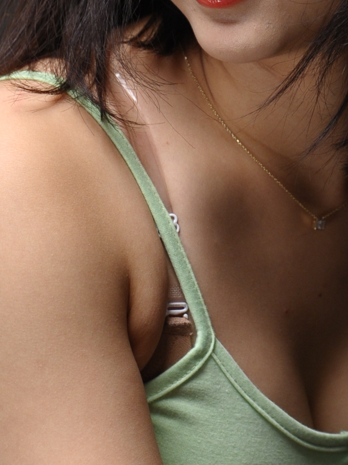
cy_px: 95
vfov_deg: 4.7
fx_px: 5699
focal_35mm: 425
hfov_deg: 3.5
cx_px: 223
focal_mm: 122
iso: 800
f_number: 4
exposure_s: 1/160
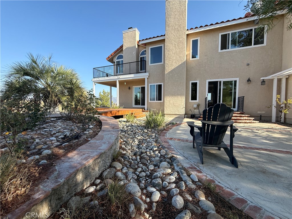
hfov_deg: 102.1
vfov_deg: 85.7
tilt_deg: -3.0
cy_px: 110
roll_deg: -0.5
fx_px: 118
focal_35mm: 14
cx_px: 146
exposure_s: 1/809
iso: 50
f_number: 2.2
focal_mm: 2.22
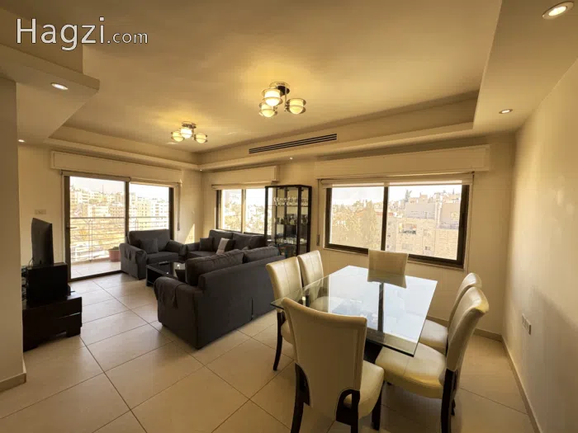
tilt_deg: -3.0
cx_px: 289
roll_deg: -2.0
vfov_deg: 85.7
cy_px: 216
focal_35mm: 14
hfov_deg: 102.1
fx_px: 234
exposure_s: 1/99
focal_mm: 2.22
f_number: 2.2
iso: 160
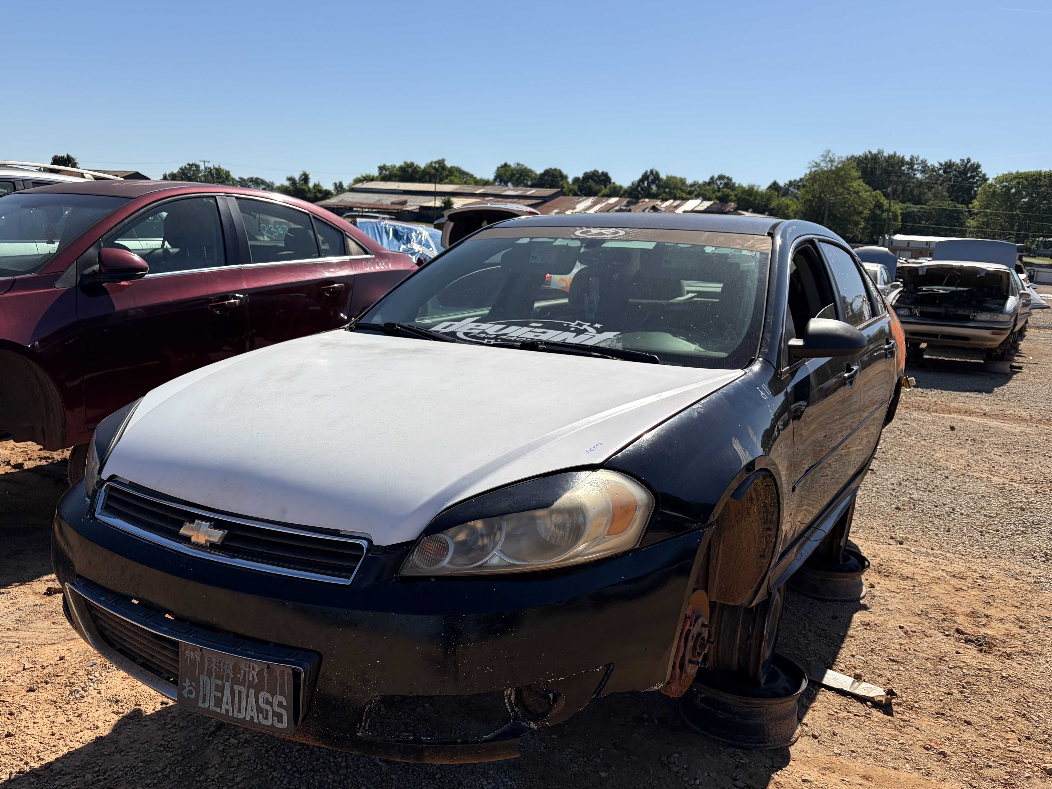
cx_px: 492
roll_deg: -3.6
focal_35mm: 29
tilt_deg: -13.5
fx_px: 881
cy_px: 433
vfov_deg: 48.2
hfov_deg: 61.6
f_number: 1.6
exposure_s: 1/6993
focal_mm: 5.96
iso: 64
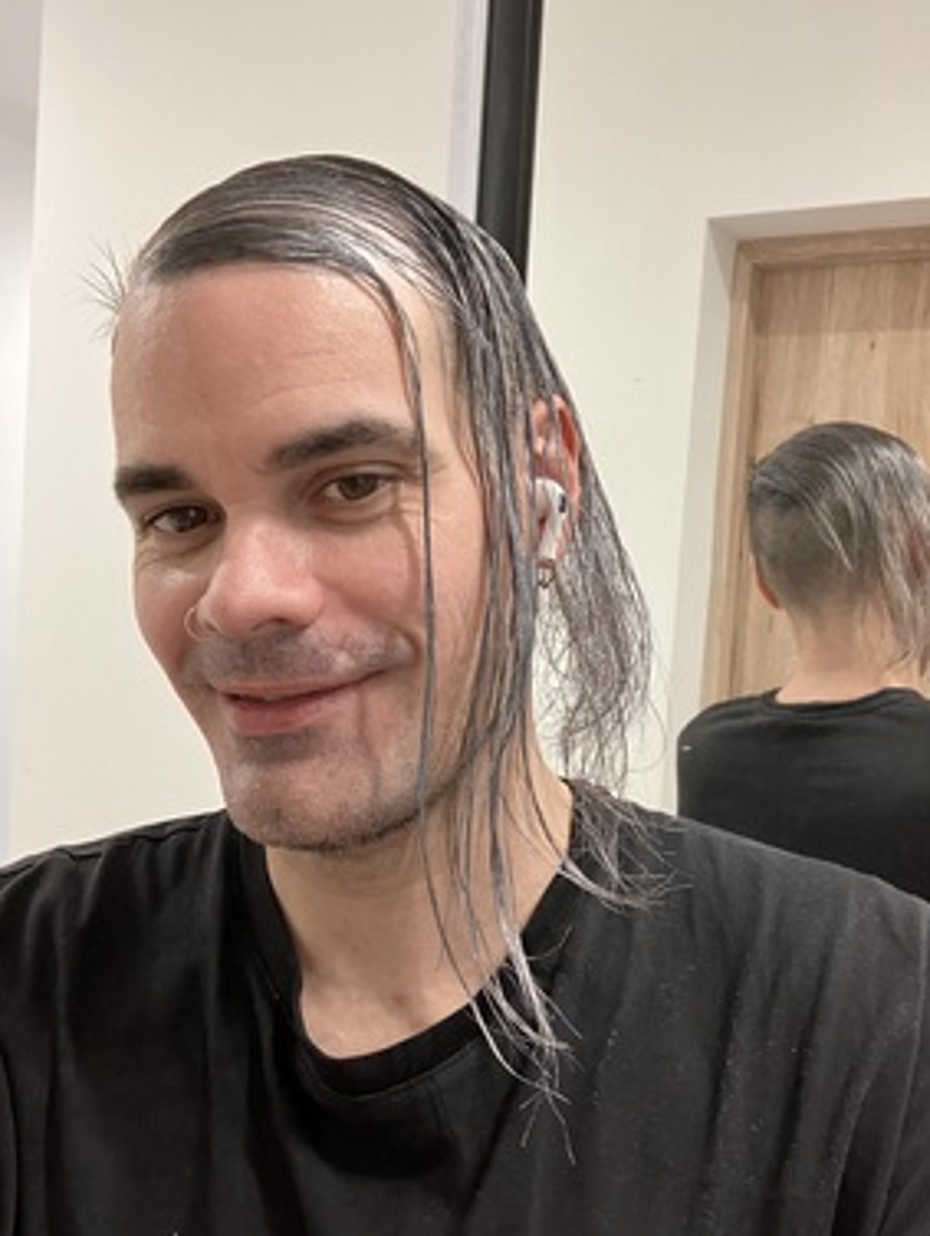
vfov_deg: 53.9
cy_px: 608
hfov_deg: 41.9
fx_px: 1215
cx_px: 445
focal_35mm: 34
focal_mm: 2.87
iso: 250
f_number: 2.2
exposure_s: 1/60
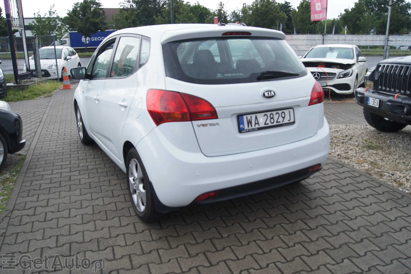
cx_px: 206
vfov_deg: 43.6
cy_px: 137
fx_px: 342
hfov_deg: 62.0
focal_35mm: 30
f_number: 5.6
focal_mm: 20
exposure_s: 1/100
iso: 100
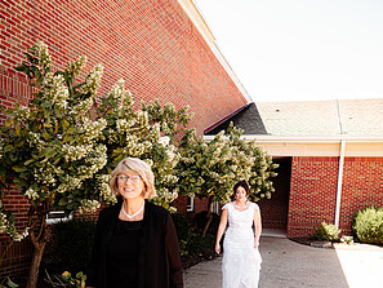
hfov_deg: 52.6
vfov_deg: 38.5
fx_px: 387
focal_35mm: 35
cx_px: 191
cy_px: 247
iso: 250
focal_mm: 24
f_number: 2.8
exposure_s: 1/640
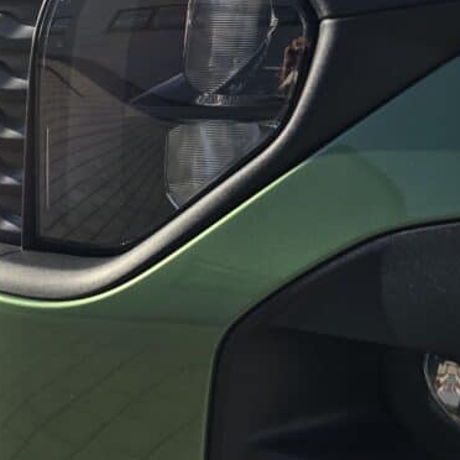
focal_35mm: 56
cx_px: -167
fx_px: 842
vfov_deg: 30.1
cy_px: 116
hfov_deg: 25.5
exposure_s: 1/887
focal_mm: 6.3
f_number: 1.7
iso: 12
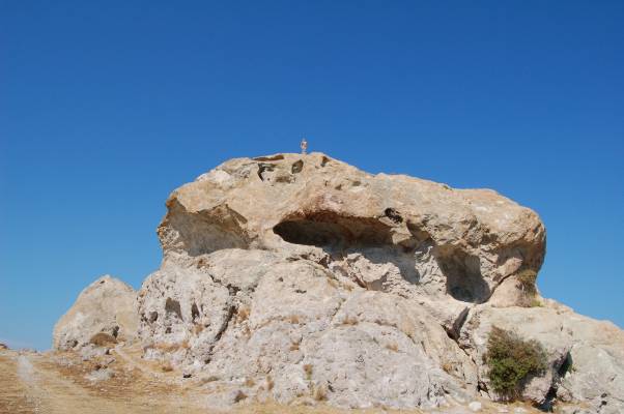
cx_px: 312
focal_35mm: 27
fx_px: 467
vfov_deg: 47.8
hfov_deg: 67.4
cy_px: 207
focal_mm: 18
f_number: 13
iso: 400
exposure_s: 1/400
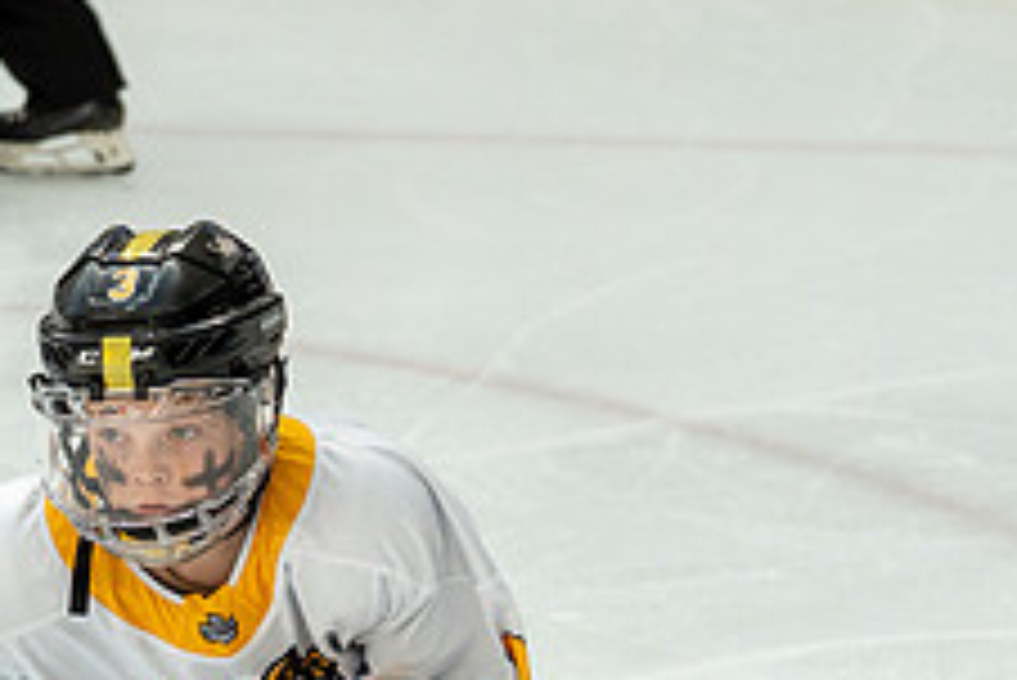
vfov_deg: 5.5
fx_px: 7038
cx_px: 99
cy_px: 862
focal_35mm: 249
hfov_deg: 8.2
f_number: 3.5
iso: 800
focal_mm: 65
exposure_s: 1/1600
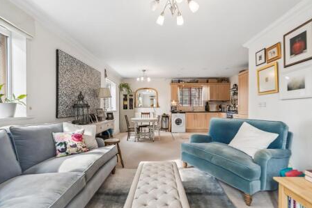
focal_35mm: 17
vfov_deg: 70.4
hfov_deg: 93.2
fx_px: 147
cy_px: 109
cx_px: 159
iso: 320
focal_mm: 16
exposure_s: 1/30
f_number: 8
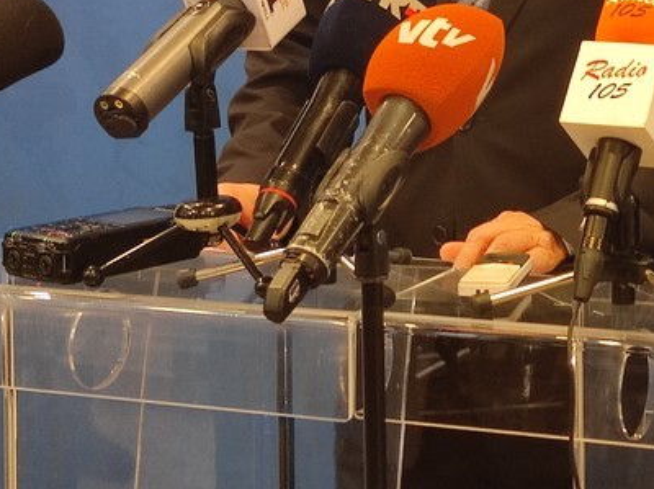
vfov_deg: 21.7
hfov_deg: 27.8
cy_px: -47
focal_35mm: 64
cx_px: 711
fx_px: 1208
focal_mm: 4.7
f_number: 1.79
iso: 685
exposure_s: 1/33
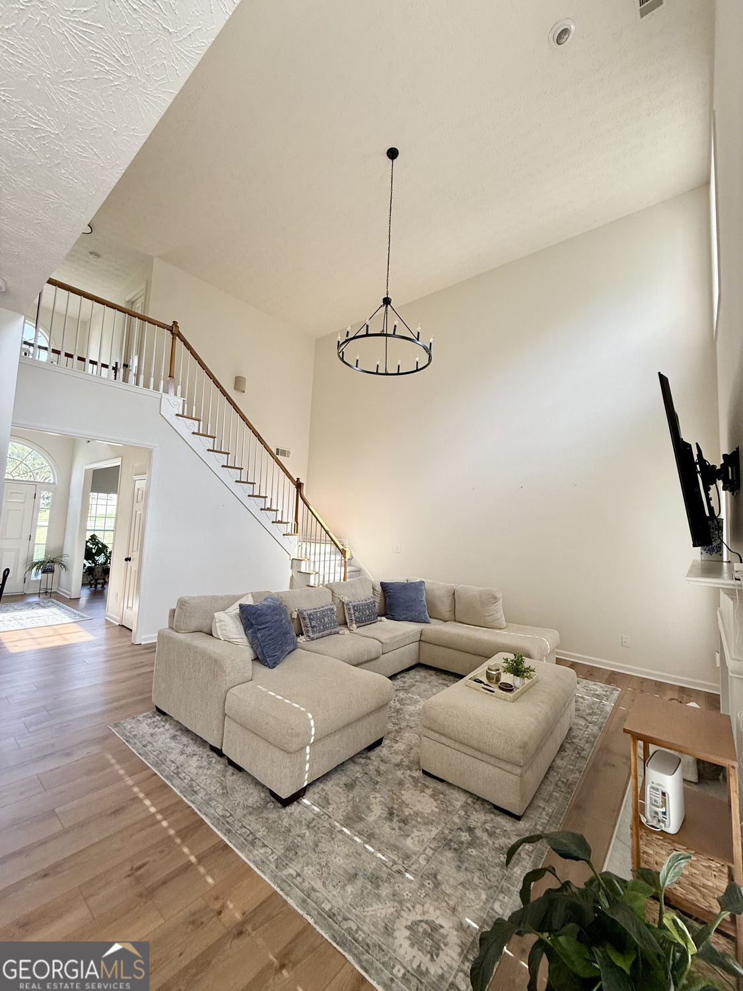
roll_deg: -2.9
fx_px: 401
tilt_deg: +5.6
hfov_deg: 85.7
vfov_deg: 102.1
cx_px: 372
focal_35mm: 14
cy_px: 496
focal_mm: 2.22
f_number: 2.2
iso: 64
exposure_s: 1/122
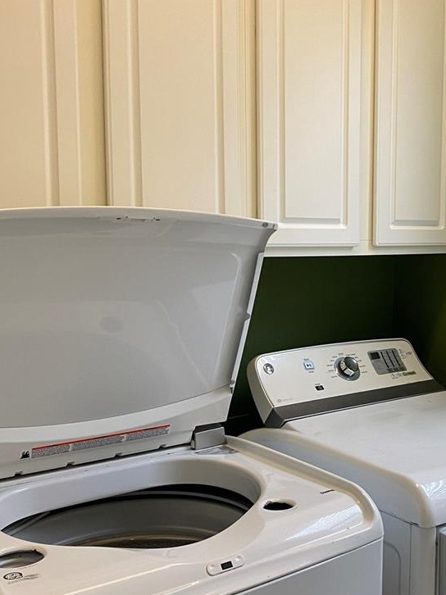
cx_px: 341
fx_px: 739
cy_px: 311
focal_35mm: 43
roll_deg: +0.5
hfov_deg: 32.9
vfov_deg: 43.9
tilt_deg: -5.4
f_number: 1.8
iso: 80
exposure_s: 1/60
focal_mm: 4.25
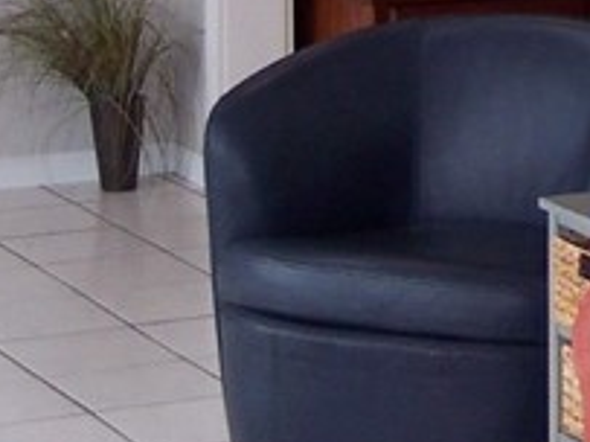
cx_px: 965
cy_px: -259
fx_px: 3271
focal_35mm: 192
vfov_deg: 7.6
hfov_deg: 9.9
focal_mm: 8
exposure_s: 1/350
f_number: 2.8
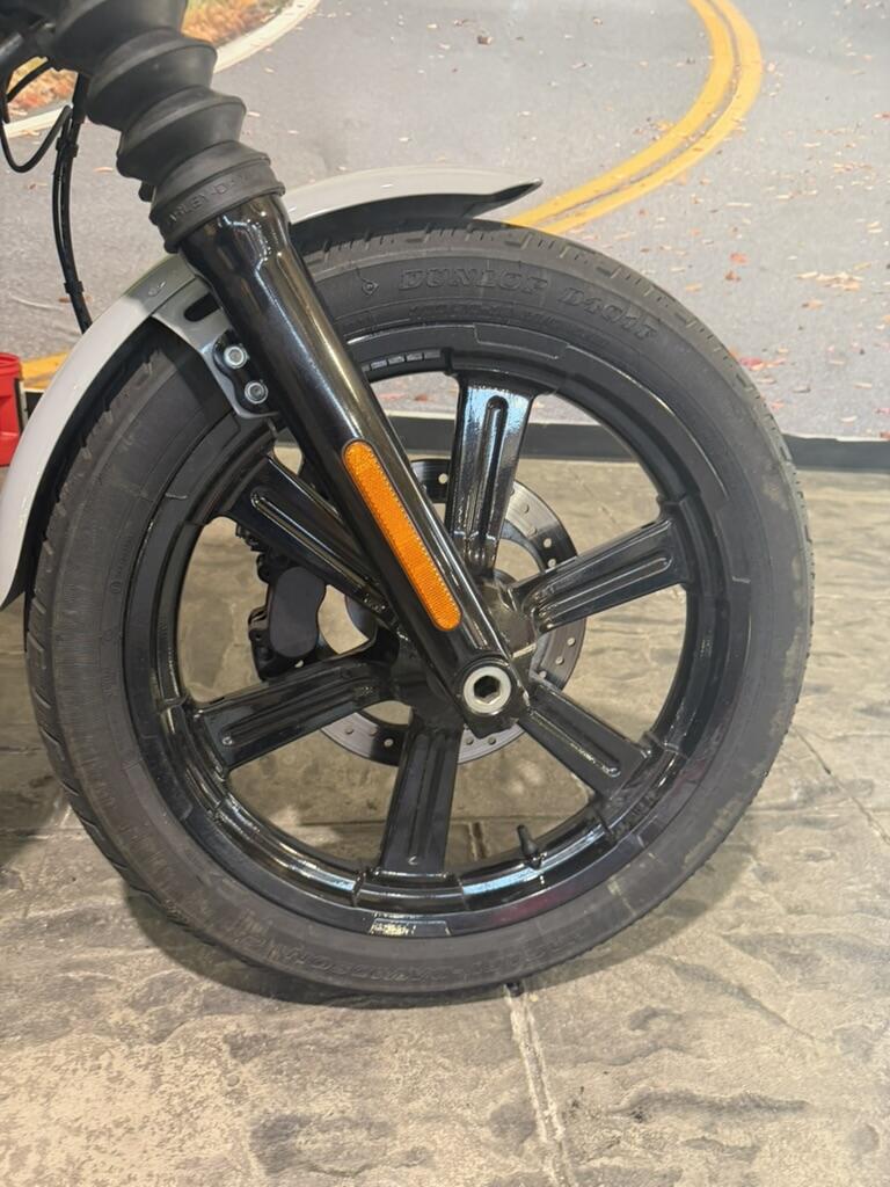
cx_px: 445
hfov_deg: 56.8
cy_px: 594
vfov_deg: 71.6
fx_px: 823
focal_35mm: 24
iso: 250
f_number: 1.78
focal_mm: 6.76
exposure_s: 1/60
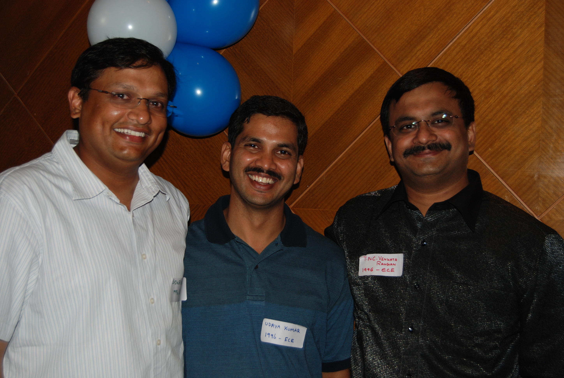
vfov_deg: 26.6
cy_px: 189
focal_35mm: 51
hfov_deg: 38.8
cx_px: 282
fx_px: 801
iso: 200
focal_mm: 34
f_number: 4.5
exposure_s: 1/60
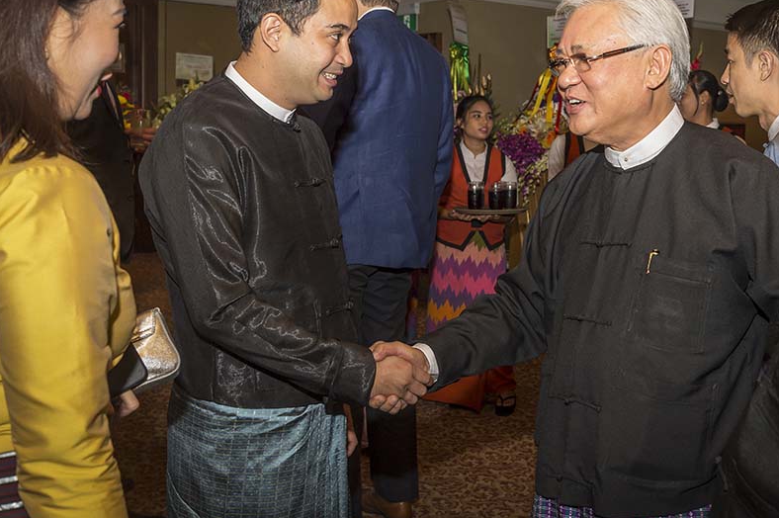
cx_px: 469
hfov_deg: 49.3
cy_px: 210
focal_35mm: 39
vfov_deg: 34.1
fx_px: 843
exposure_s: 1/250
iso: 640
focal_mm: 32
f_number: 7.1
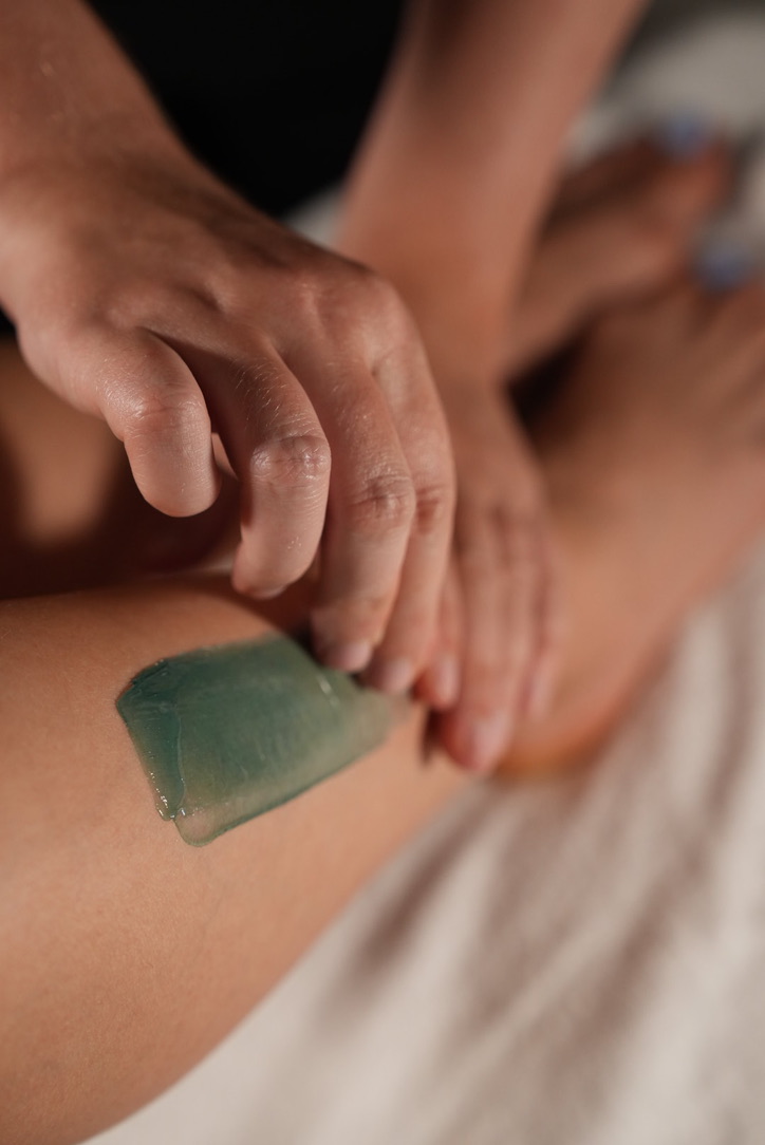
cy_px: 572
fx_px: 2228
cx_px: 382
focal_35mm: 70
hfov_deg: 19.5
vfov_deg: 28.8
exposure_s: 1/160
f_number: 4
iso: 1600
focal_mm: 70
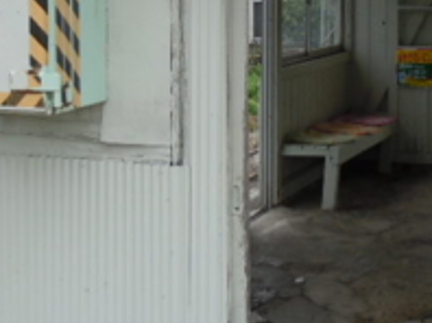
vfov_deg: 16.0
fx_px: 1134
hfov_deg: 21.5
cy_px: 28
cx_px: 251
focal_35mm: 91
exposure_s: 1/800
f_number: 3.5
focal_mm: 5.4
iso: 100
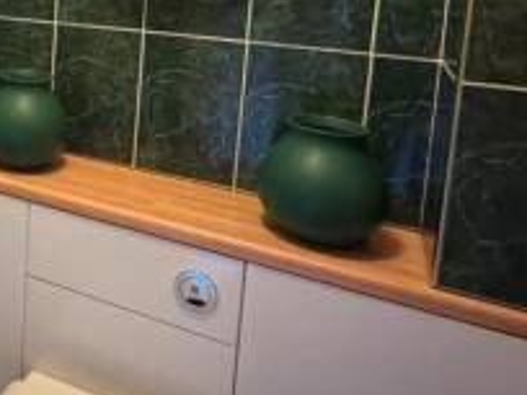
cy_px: 19
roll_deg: -0.7
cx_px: -43
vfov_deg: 33.5
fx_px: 609
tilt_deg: -7.7
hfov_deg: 39.1
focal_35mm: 40
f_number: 2.2
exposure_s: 1/33
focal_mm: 2.22
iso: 1000
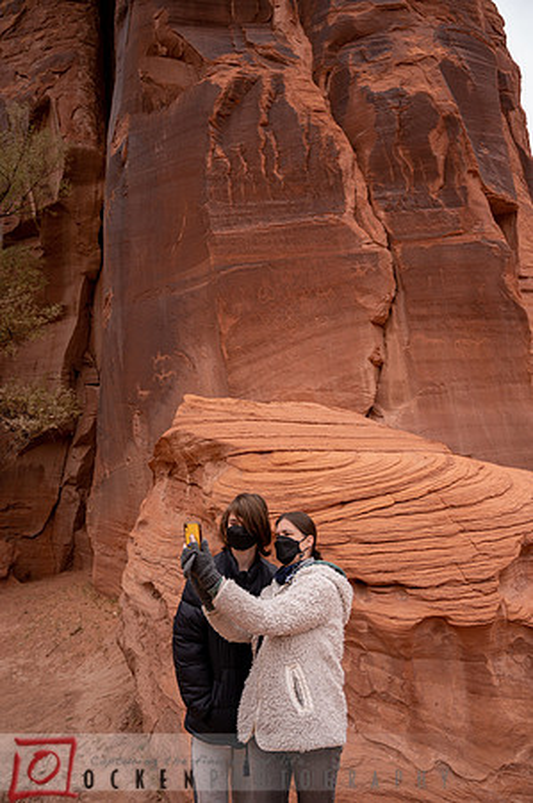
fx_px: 601
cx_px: 266
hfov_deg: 47.8
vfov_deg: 67.4
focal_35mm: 27
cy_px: 402
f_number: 4
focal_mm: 27
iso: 400
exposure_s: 1/800
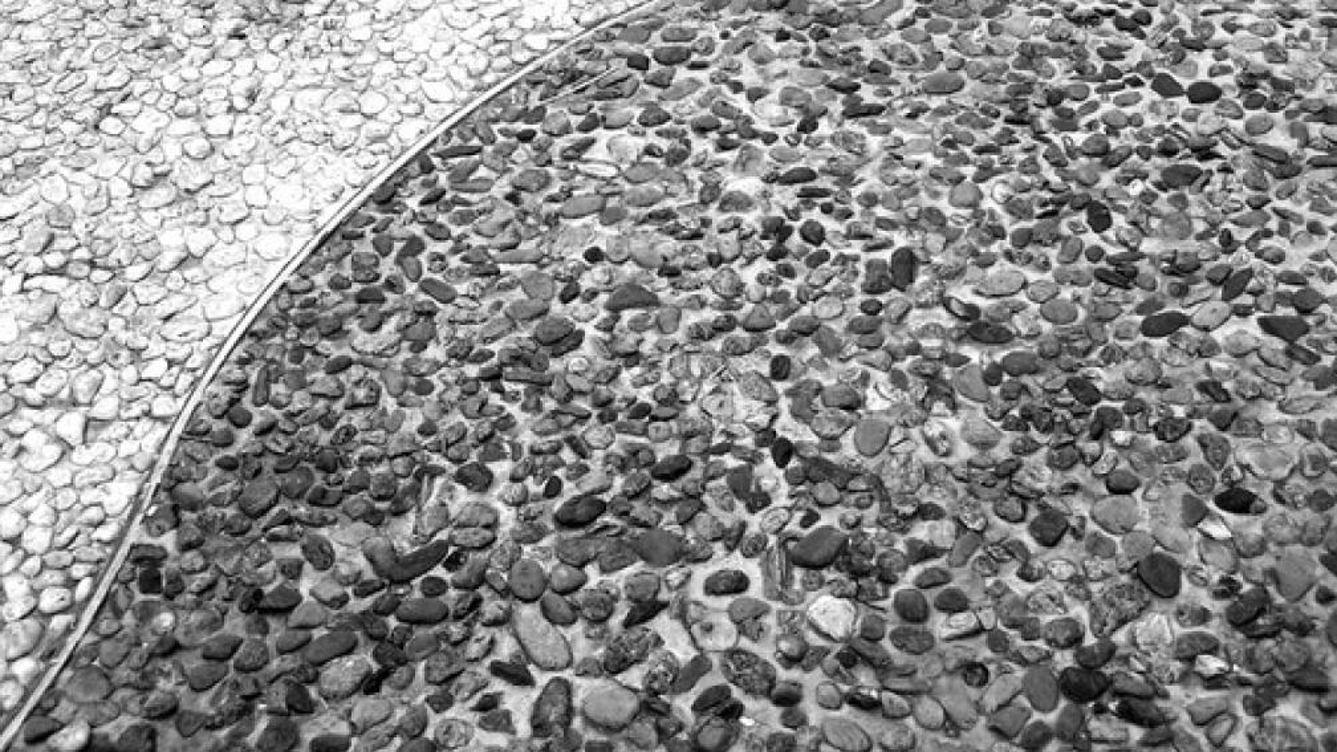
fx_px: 2092
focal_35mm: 59
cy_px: -62
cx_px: 670
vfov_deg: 19.6
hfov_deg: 35.4
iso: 80
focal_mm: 6.7
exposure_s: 1/1000
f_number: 2.8
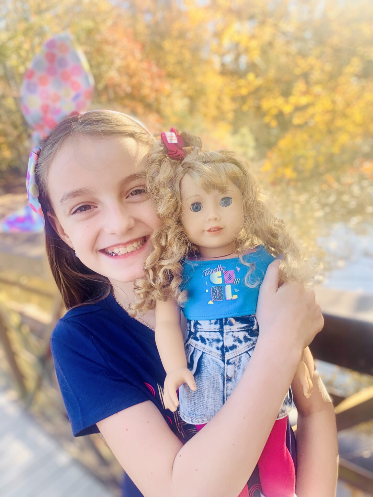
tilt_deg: -11.8
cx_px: 186
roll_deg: +14.3
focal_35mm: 26
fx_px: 374
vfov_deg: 67.3
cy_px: 248
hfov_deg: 53.1
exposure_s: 1/212
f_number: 1.8
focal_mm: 4.25
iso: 25
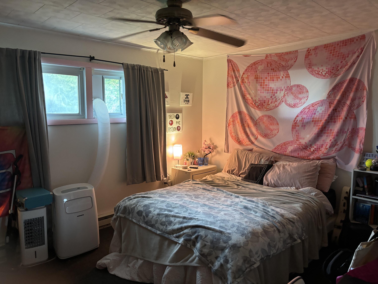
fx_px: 284
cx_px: 189
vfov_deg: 53.1
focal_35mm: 26
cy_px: 142
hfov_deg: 67.3
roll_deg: +2.1
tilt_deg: -7.8
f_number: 1.6
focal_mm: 5.96
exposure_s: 1/40
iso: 500
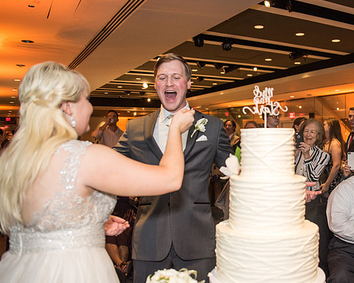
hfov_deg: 47.6
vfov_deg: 40.1
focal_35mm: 37
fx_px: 388
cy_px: 149
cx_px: 256
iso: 800
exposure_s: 1/100
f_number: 2.8
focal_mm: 24
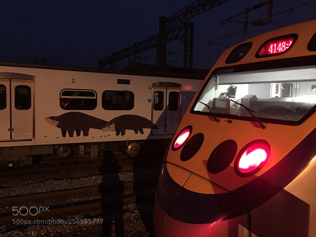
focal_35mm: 29
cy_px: 118
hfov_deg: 61.7
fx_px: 265
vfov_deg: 48.2
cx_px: 158
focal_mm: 4.15
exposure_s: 1/4
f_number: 2.2
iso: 250
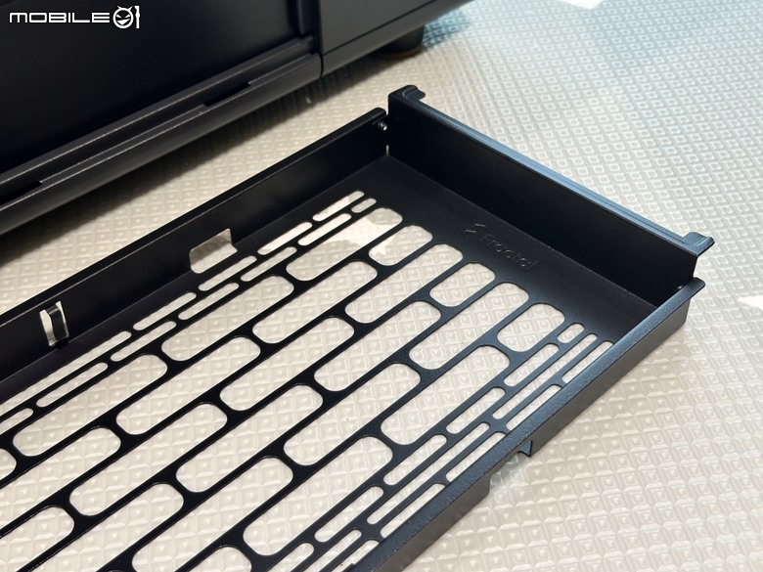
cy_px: 286
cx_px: 382
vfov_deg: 30.3
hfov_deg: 39.7
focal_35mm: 48
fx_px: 1058
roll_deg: +0.6
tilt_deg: -41.9
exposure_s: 1/60
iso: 80
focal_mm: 6.86
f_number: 1.78
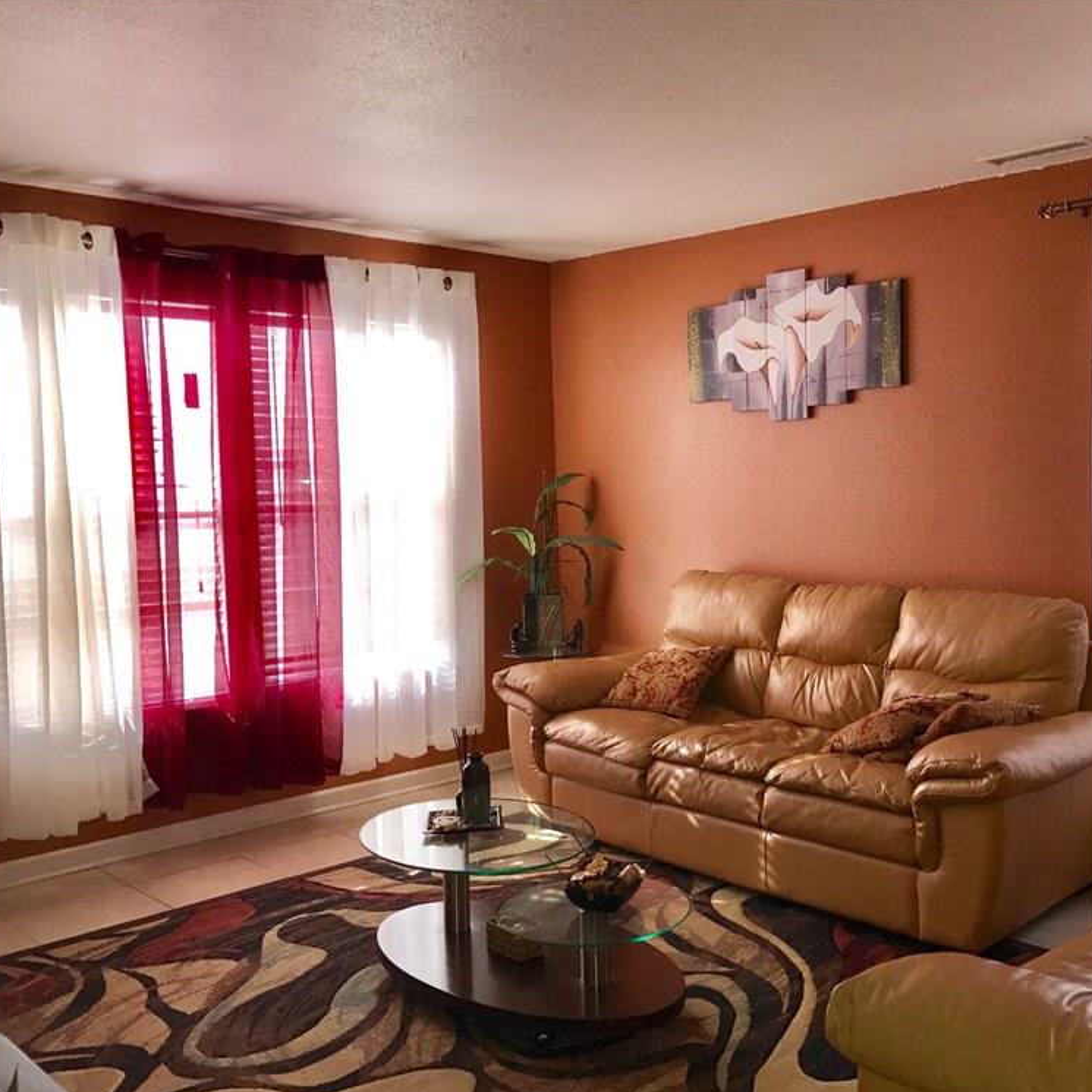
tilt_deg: -3.6
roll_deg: +1.6
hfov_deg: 47.8
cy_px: 558
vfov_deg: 48.4
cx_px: 711
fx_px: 1213
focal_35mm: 34
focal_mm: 3.99
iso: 20
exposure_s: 1/58
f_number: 1.8
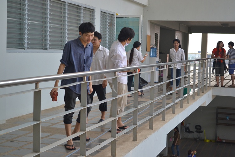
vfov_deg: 20.6
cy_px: 78
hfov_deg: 30.5
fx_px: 431
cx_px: 118
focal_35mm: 66
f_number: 5.3
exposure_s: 1/640
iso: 400
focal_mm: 44
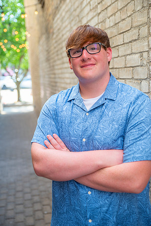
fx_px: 289
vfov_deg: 42.7
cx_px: 76
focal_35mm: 46
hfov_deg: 29.2
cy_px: 113
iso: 160
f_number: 2.8
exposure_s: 1/160
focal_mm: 46
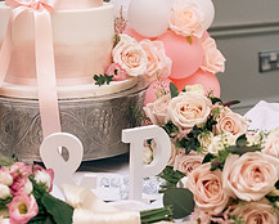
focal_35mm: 88
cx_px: 53
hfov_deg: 21.4
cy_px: 5
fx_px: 727
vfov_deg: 17.1
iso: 800
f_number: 3.5
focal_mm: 32
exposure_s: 1/160
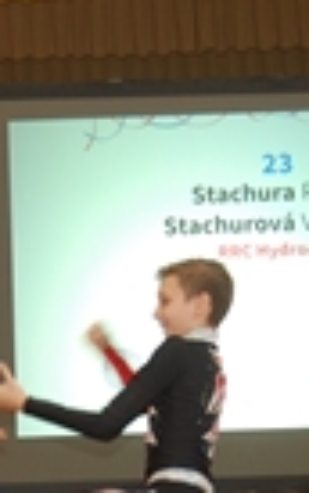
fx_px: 1717
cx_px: -36
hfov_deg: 10.2
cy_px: 572
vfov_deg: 15.8
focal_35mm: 128
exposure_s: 1/60
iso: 400
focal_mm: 23
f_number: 3.8
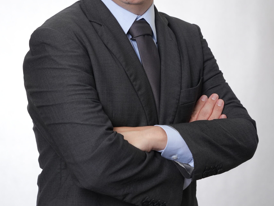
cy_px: 65
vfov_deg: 13.4
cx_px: 137
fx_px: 871
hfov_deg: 17.9
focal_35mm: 110
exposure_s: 1/250
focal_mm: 76
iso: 1250
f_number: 6.3
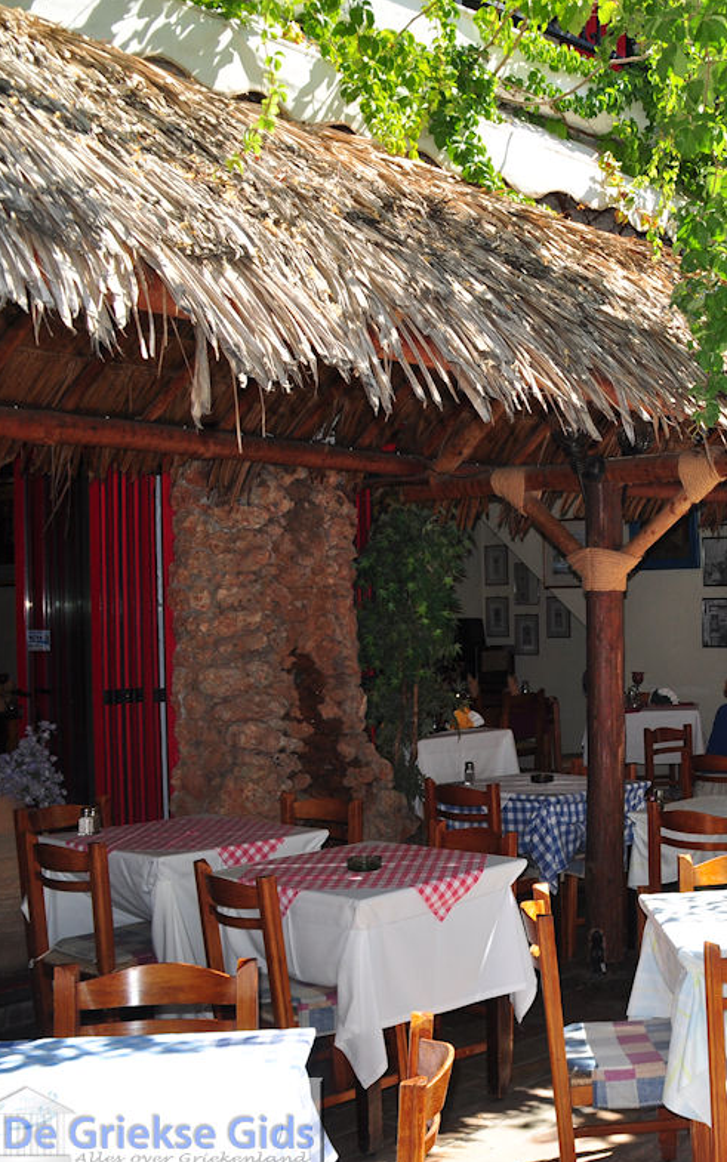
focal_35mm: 42
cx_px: 857
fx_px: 1331
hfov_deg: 27.2
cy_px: 587
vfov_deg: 47.2
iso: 200
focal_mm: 18
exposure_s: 1/200
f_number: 9
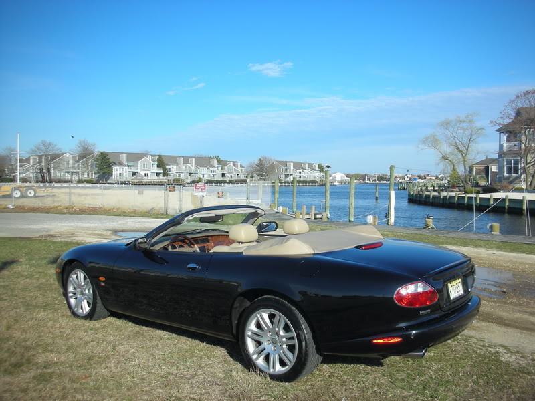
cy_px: 200
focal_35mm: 35
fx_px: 541
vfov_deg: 40.7
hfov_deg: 52.6
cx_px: 268
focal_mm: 5.8
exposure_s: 1/87.7
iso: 50
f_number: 8.5
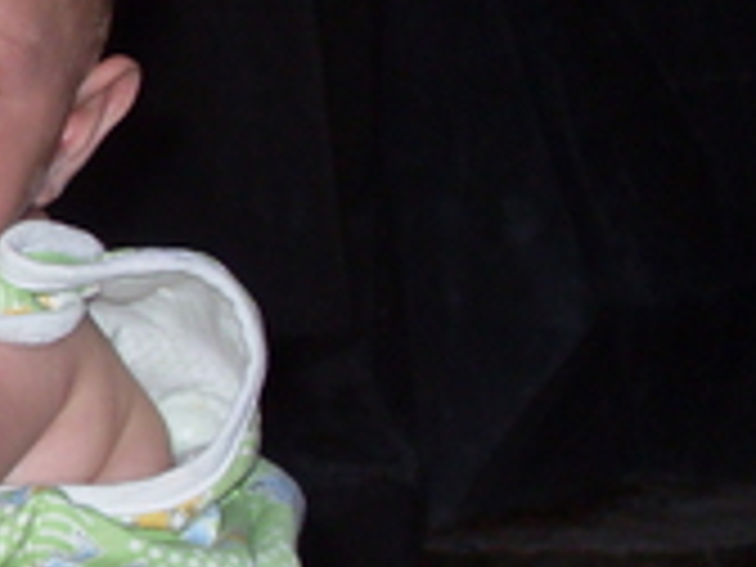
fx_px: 6006
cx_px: -207
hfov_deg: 7.1
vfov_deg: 5.4
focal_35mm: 275
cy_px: 200
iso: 160
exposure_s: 1/90
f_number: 4.4
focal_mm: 13.5
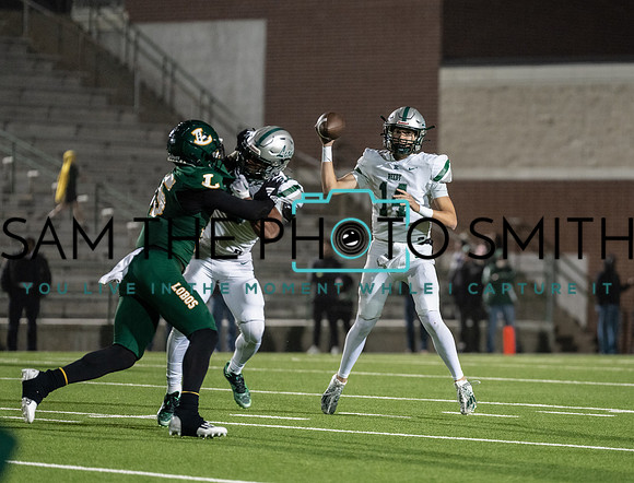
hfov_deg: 7.4
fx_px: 4922
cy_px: 287
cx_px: 440
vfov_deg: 5.6
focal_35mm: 267
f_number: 2.8
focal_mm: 200
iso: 3200
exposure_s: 1/1250
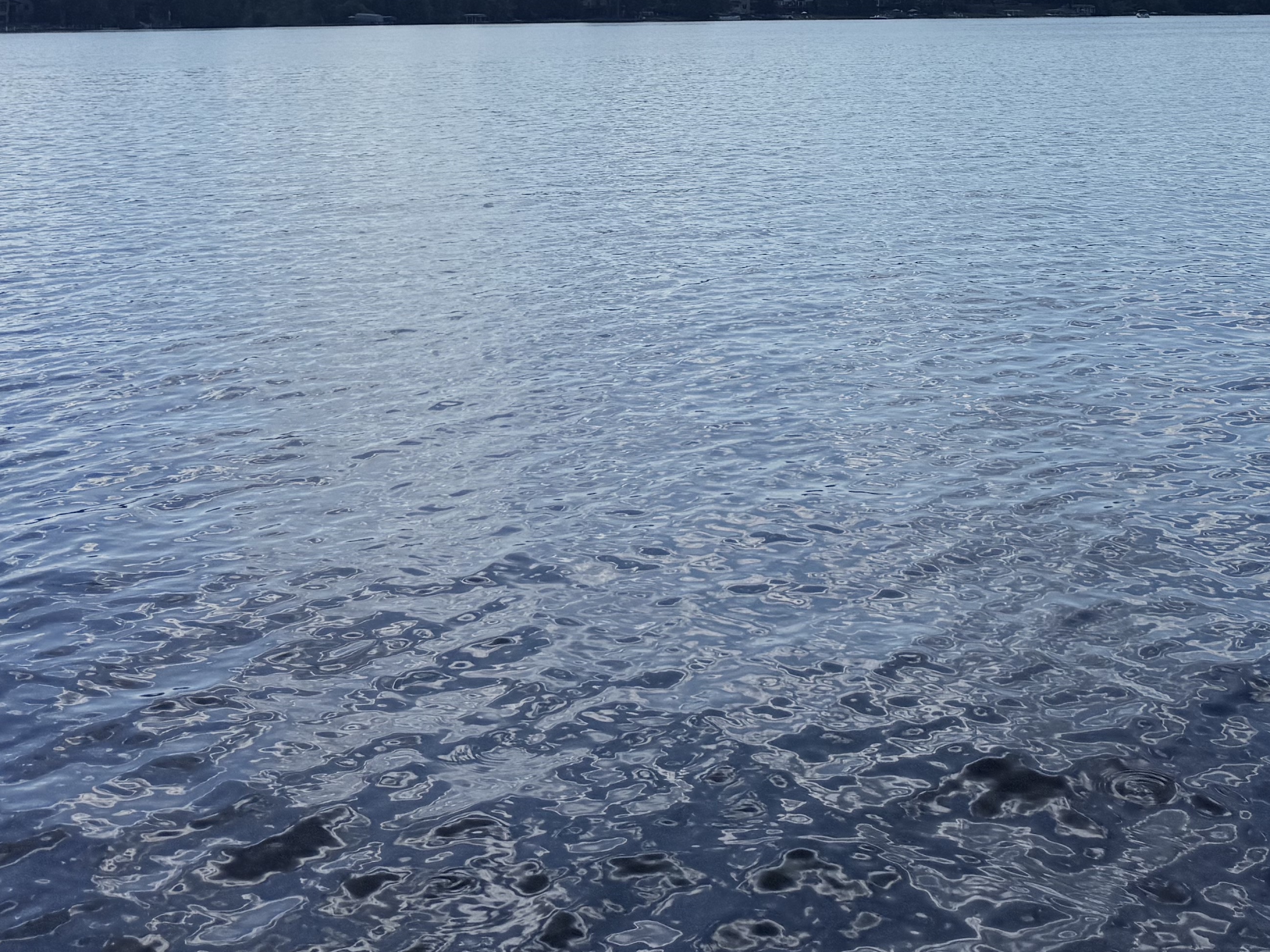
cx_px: 875
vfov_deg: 25.5
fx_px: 1944
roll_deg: -0.1
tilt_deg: +4.0
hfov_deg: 35.7
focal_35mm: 53
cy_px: -95
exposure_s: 1/14286
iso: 64
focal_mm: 6.76
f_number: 1.78
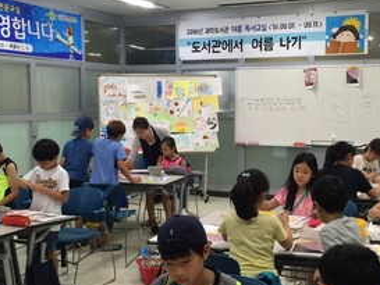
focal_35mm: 52
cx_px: 221
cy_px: 150
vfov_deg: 28.0
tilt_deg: -6.0
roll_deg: -0.5
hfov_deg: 36.7
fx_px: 571
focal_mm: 4.15
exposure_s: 1/30
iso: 50
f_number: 2.2
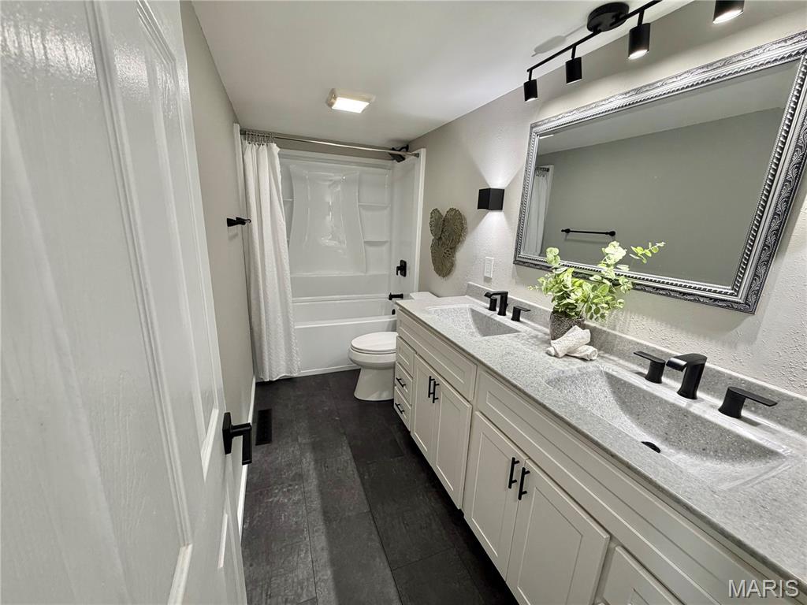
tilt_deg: -14.9
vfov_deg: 85.7
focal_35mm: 14
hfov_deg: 102.1
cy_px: 302
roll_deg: -2.0
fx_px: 326
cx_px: 404
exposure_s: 1/120
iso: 200
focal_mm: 2.22
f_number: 2.2
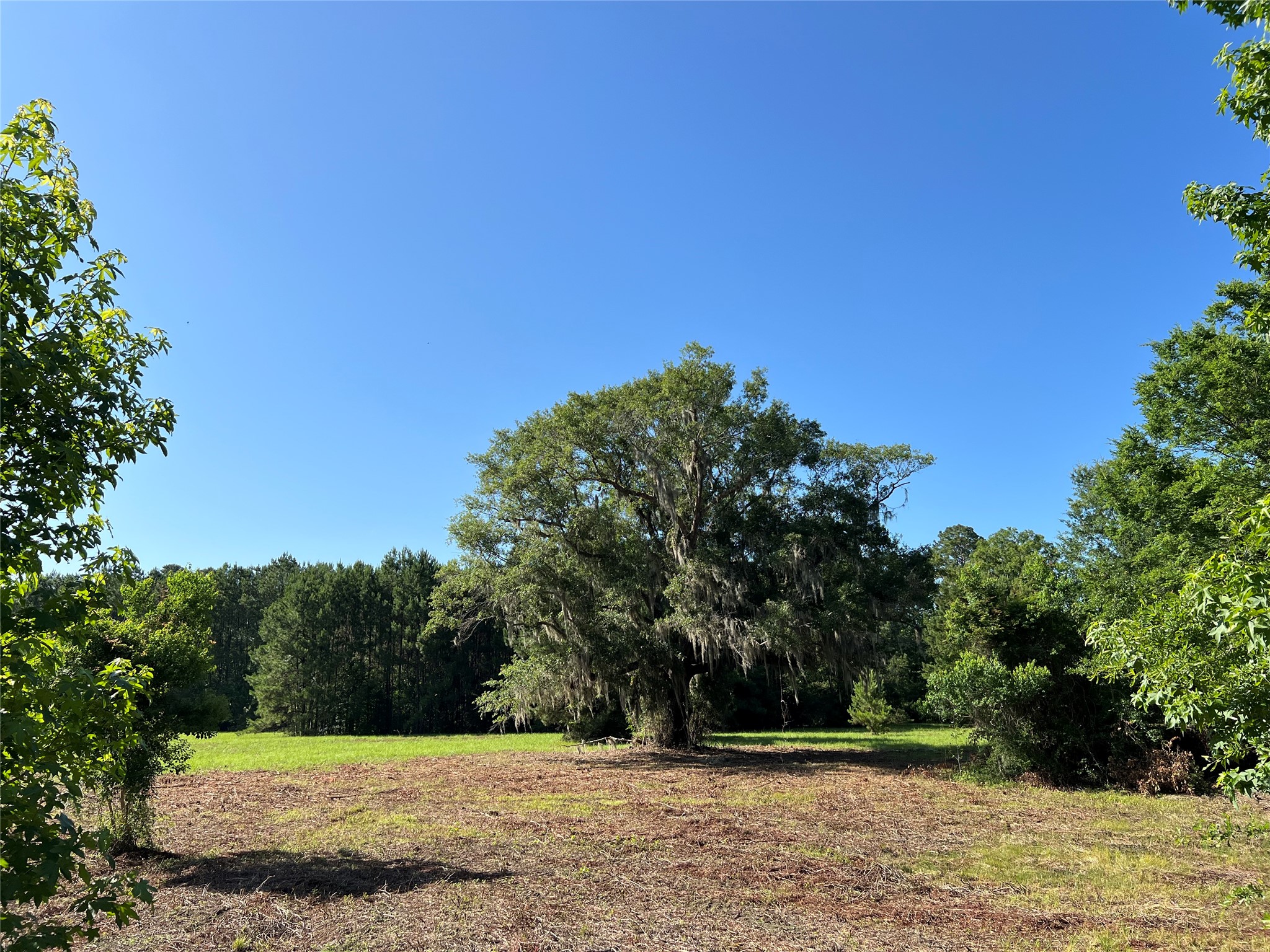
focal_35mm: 26
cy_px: 476
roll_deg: -0.5
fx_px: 954
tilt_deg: +14.1
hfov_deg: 67.3
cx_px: 635
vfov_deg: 53.1
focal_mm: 5.7
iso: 50
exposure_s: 1/3571
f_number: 1.5
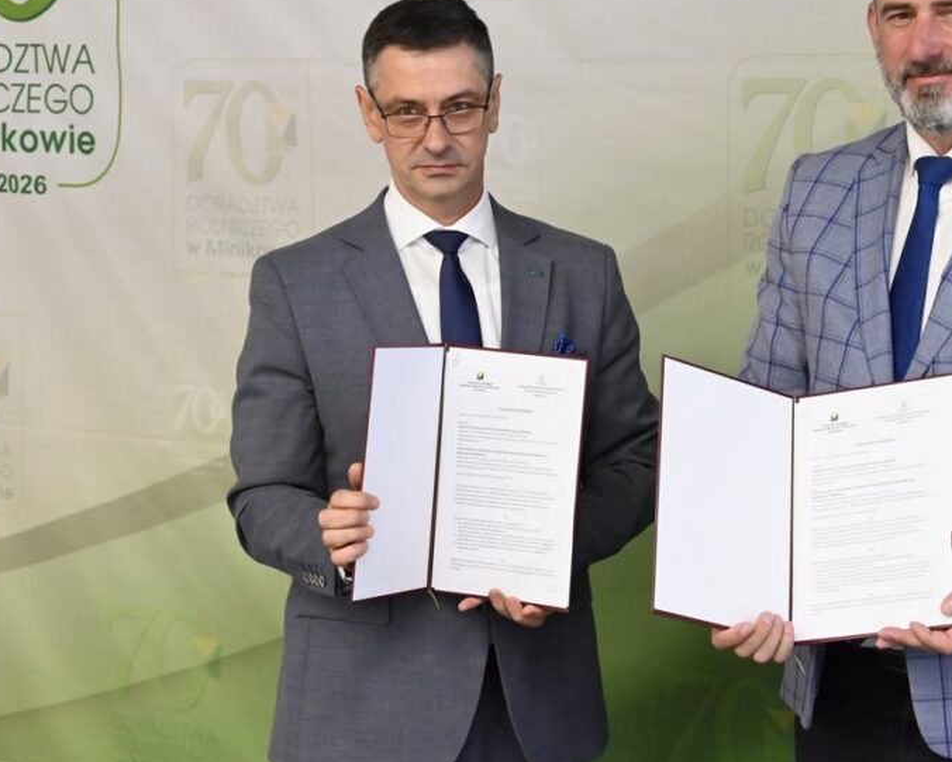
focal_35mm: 101
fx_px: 2846
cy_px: 303
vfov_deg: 15.2
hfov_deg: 18.9
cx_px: 704
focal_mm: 71
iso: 5600
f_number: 6
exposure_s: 1/60
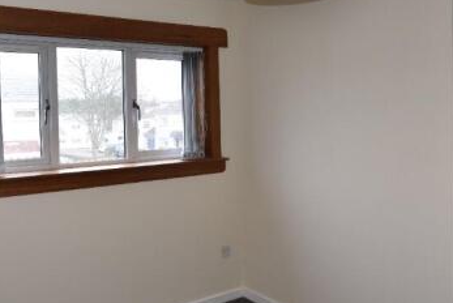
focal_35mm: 32
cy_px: 123
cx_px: 131
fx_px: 403
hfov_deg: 56.6
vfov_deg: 41.0
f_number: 5.6
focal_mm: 17
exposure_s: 1/125
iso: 720
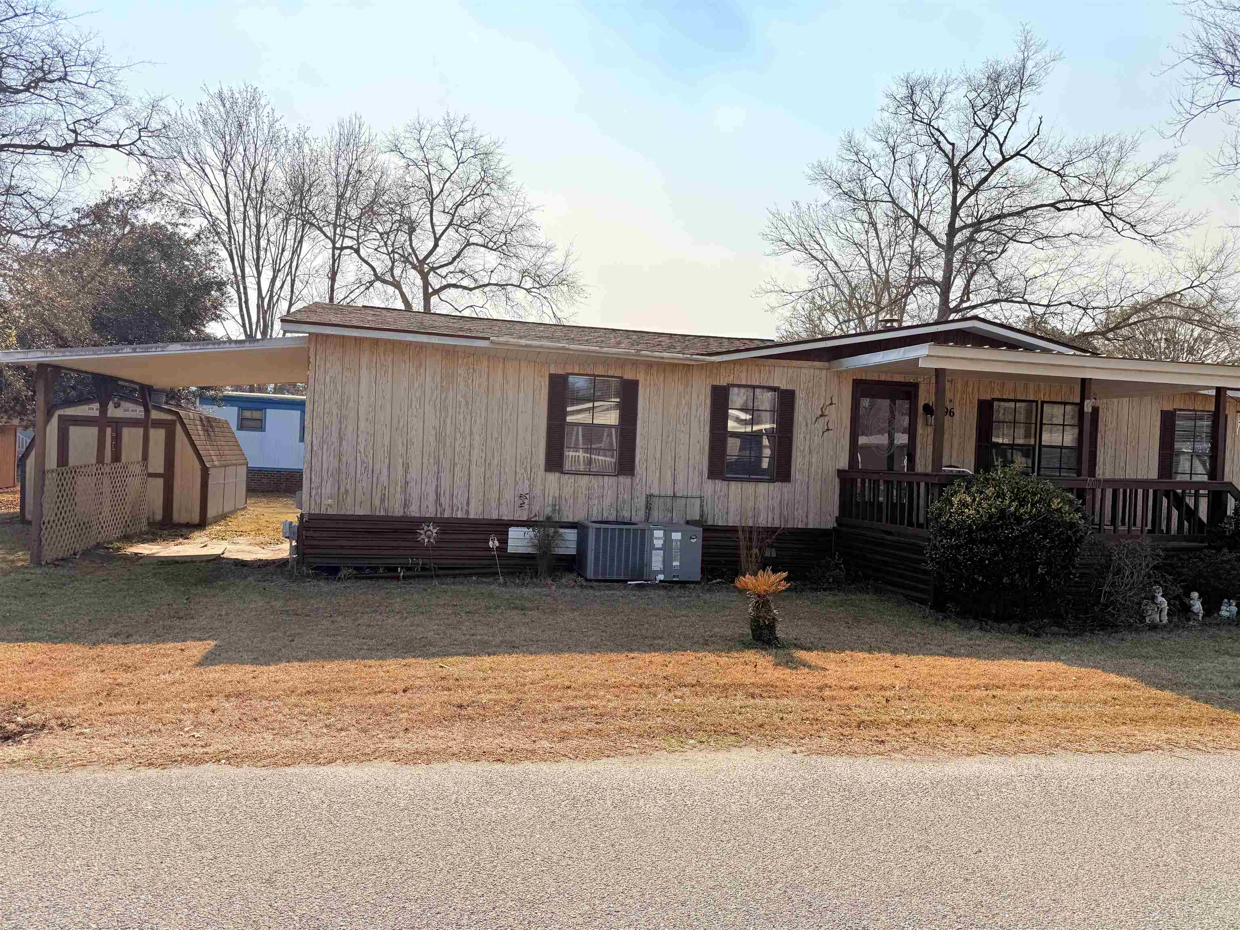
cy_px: 465
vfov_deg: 56.8
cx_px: 620
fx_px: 860
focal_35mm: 24
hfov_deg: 71.6
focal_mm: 6.76
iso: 80
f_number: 1.78
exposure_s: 1/9091
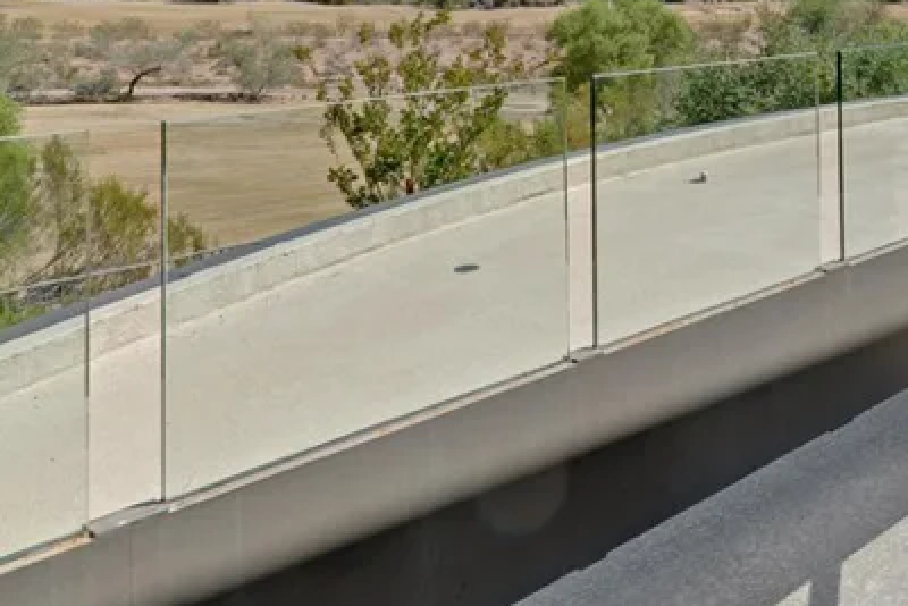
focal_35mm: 41
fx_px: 1034
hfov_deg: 42.5
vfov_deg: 30.4
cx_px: 854
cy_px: 6
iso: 500
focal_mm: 16
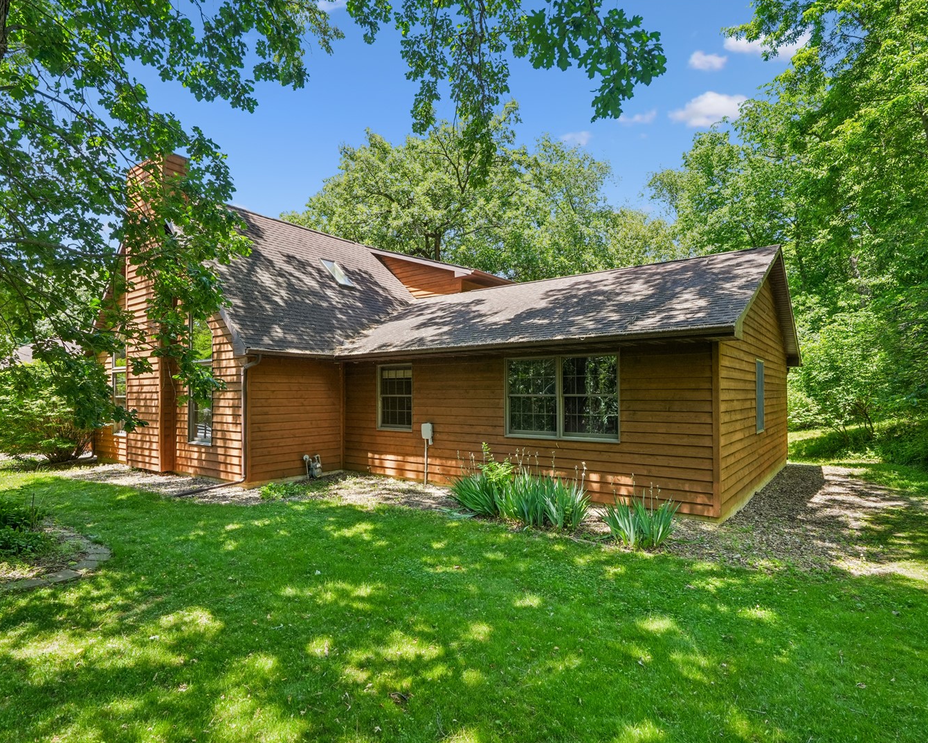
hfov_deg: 83.2
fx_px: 522
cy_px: 385
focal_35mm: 19
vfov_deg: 70.8
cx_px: 445
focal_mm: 16
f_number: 10
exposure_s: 1/80
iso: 400
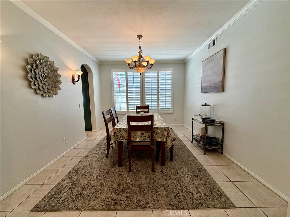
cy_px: 108
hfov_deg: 102.1
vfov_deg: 85.7
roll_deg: +0.8
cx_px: 145
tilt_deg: -6.6
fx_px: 117
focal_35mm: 14
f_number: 2.2
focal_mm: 2.22
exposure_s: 1/120
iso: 250
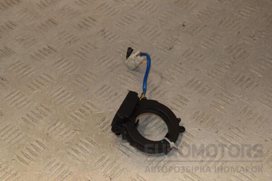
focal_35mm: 72
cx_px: 136
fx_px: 544
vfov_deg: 18.9
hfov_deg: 28.1
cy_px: 90
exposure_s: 1/200
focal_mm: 48
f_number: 9
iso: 800
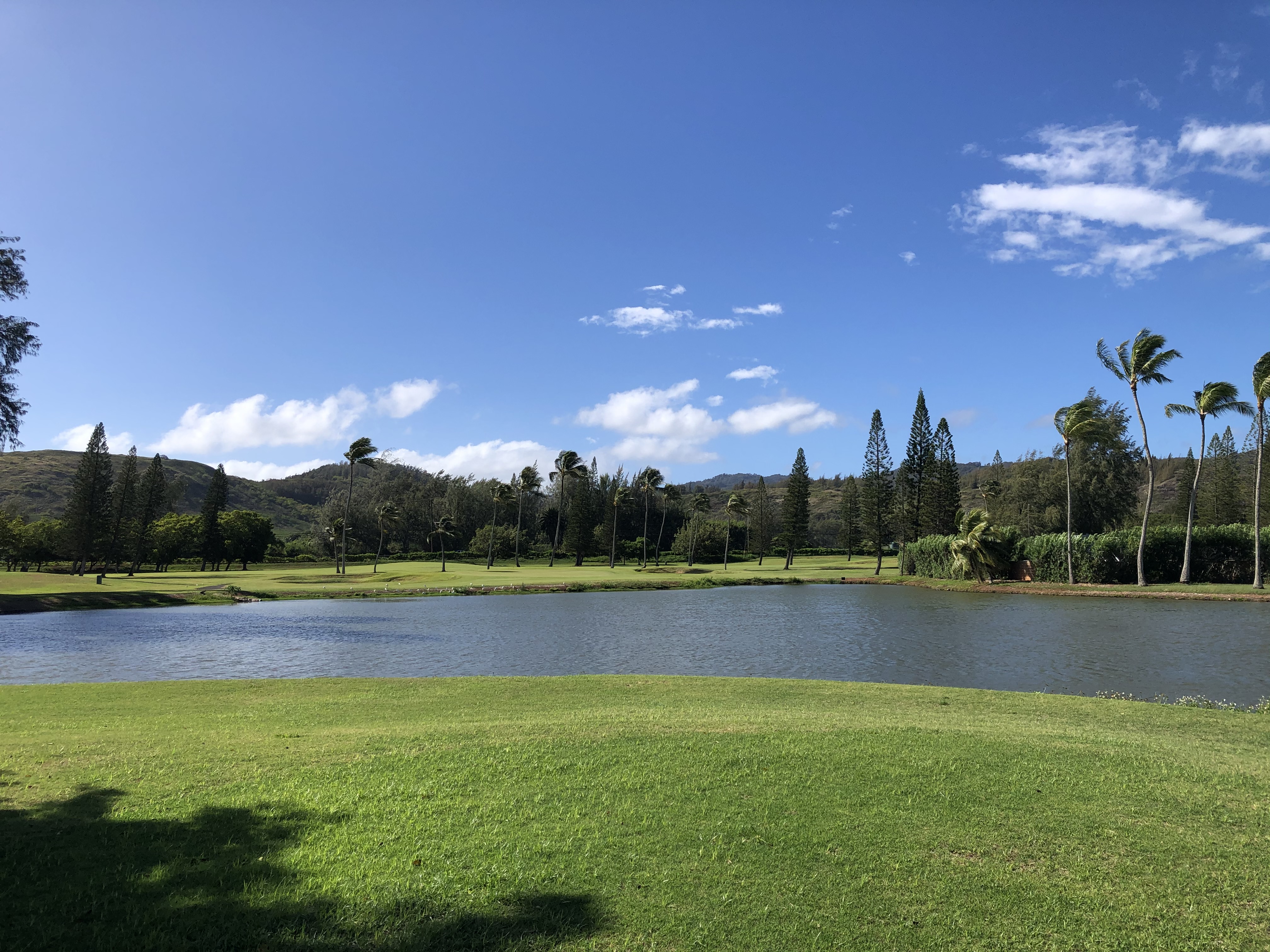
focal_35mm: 28
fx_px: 1027
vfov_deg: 49.7
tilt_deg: +6.5
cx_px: 635
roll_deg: -0.5
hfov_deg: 63.4
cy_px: 476
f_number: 1.8
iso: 20
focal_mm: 3.99
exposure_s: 1/2315
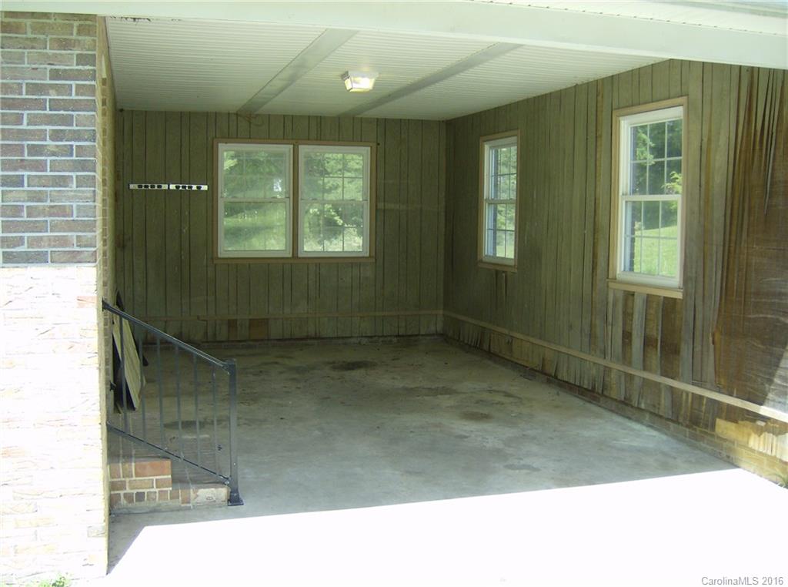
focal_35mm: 36
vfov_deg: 39.5
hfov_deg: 51.5
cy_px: 294
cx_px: 394
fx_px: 817
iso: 100
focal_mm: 6
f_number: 2.8
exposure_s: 1/265
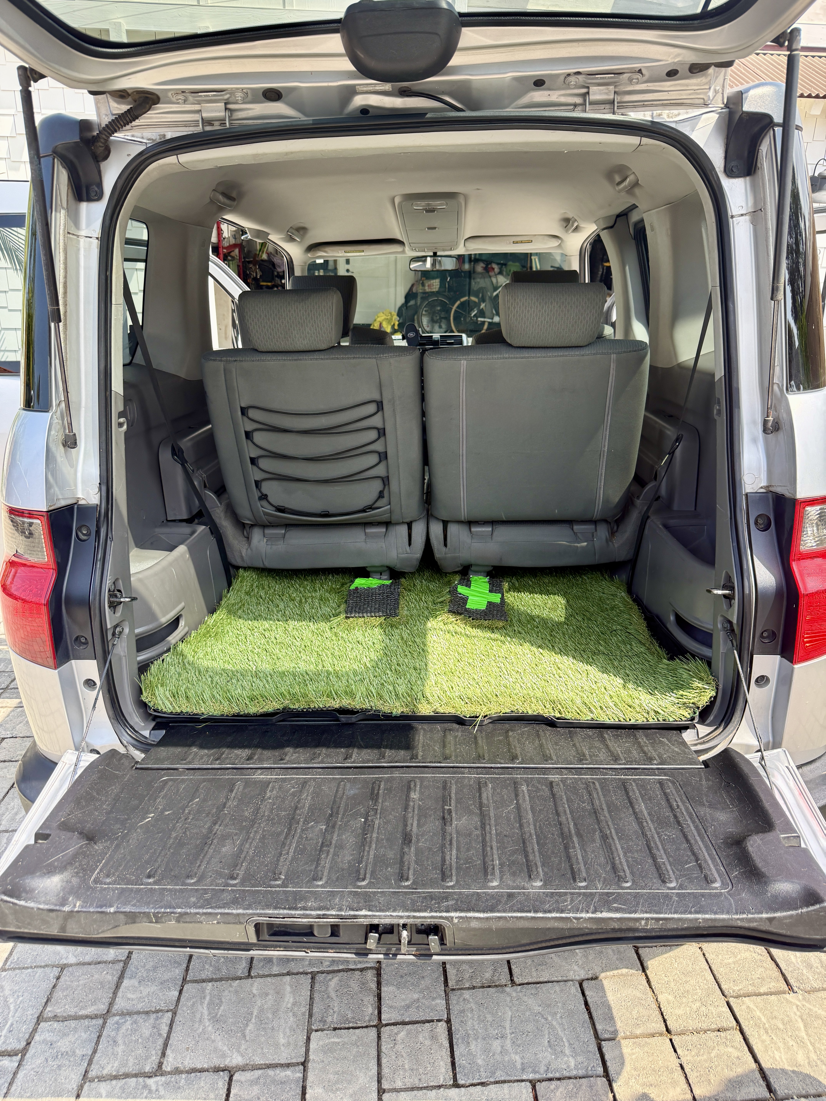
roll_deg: -1.7
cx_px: 413
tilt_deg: -23.0
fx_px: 764
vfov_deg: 71.6
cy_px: 550
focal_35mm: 24
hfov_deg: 56.8
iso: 100
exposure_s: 1/1032
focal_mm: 6.76
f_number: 1.78
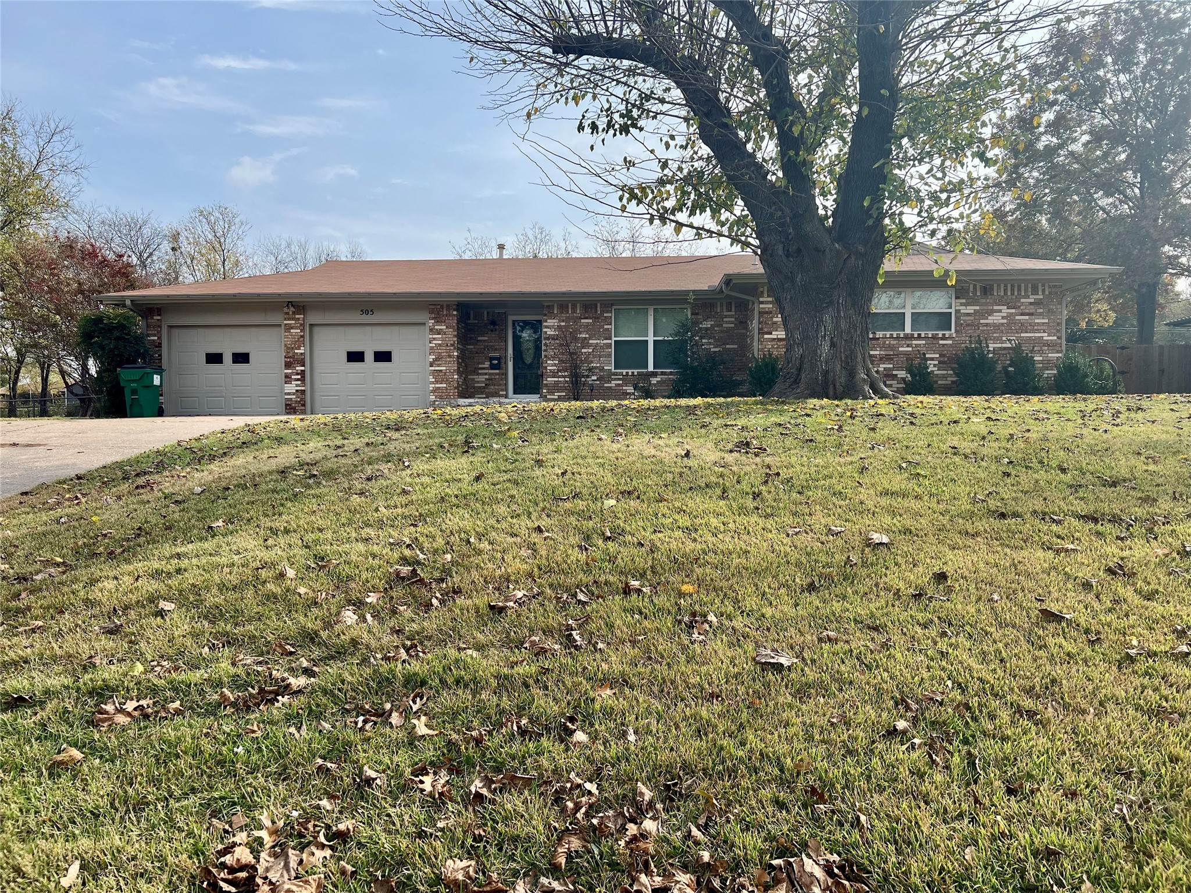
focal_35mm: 26
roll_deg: -0.9
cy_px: 446
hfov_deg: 67.3
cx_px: 596
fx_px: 895
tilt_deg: -2.6
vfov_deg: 53.1
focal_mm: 5.7
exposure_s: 1/2994
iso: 50
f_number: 1.5
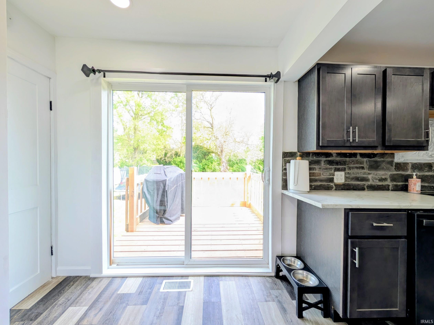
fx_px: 150
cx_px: 217
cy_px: 162
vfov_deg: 94.5
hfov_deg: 110.5
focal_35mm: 12
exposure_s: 1/120
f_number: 1.7
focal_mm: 2.02
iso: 52
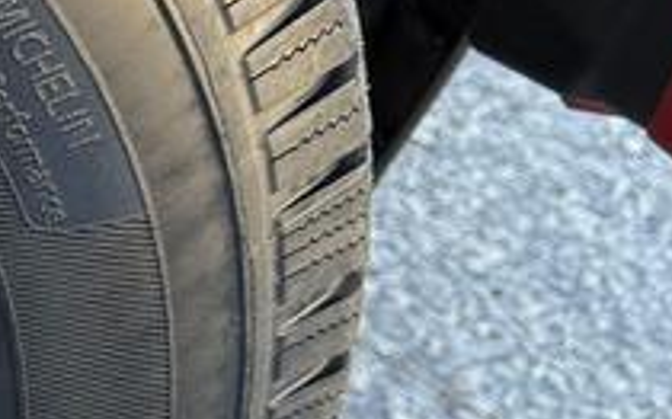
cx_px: -1085
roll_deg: -1.4
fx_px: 2837
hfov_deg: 10.8
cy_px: 189
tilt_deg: -42.2
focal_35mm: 155
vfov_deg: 8.4
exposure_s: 1/202
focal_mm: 6.76
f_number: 1.78
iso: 80
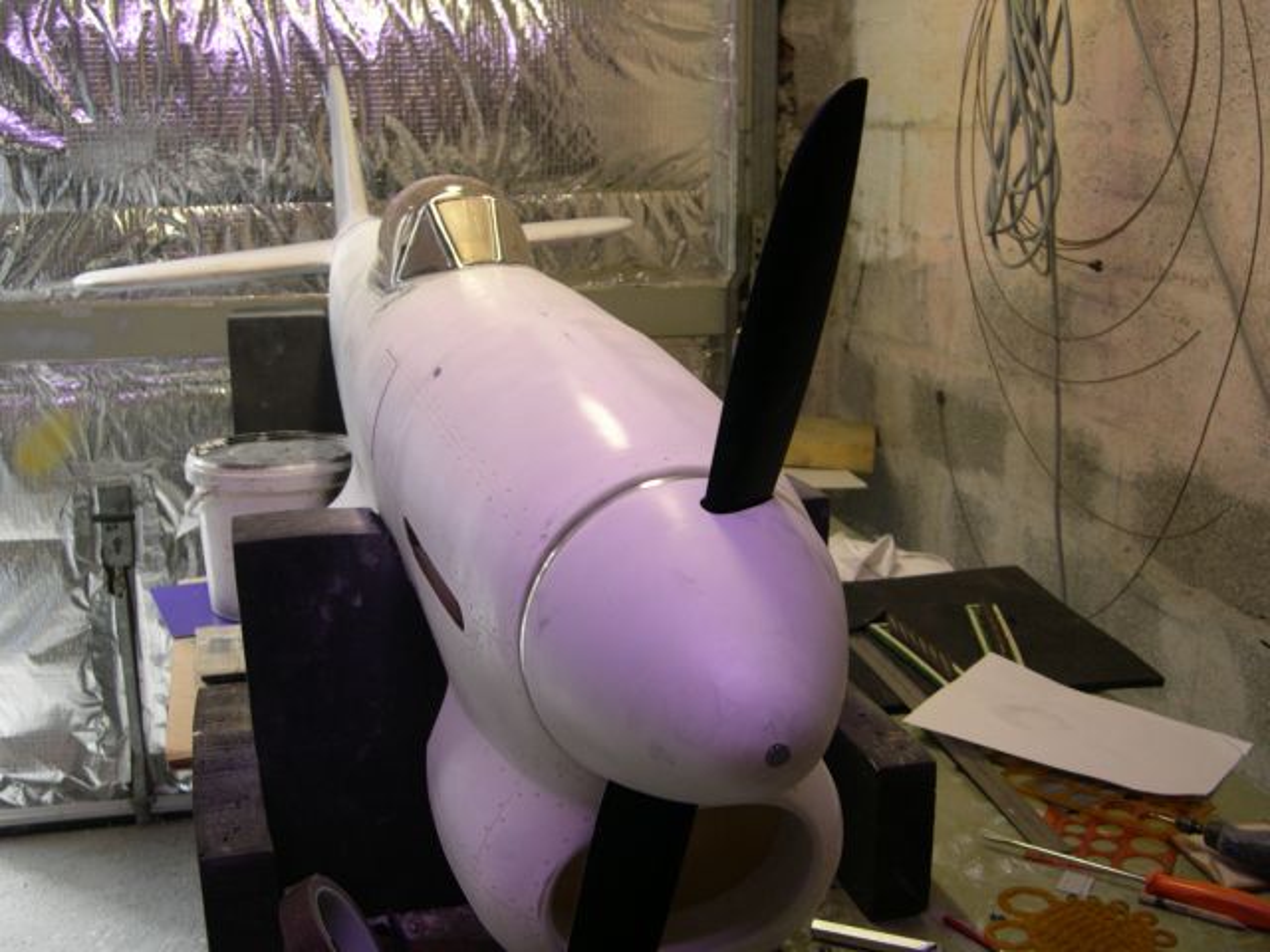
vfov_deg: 37.7
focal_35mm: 38
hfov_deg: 49.0
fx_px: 1394
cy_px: 476
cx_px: 635
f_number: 2.8
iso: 148
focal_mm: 8
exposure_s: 1/28.3
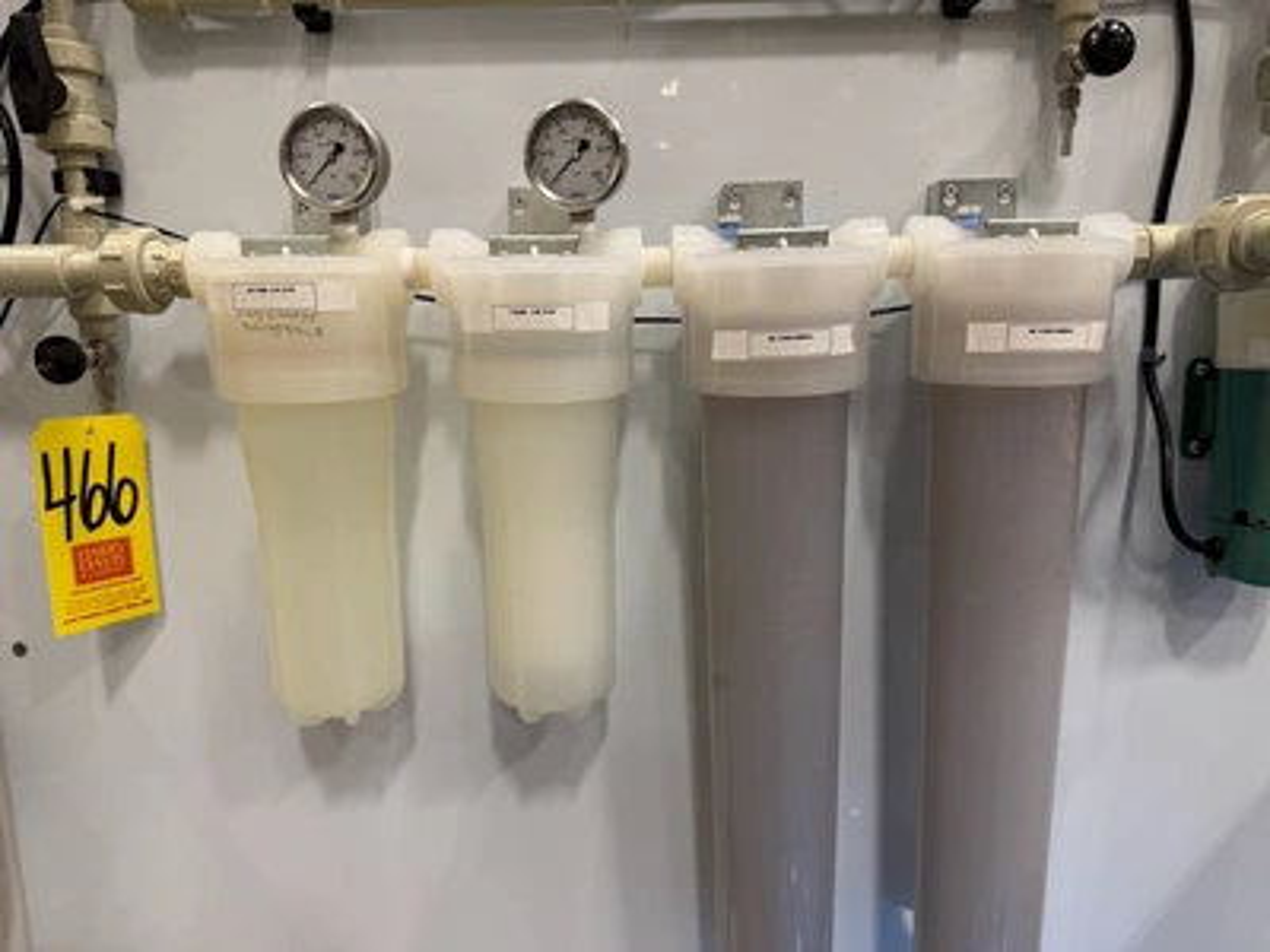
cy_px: 476
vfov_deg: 56.8
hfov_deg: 71.6
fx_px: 881
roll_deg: +3.1
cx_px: 635
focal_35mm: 24
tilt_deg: -8.1
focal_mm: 6.76
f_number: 1.78
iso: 125
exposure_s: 1/60
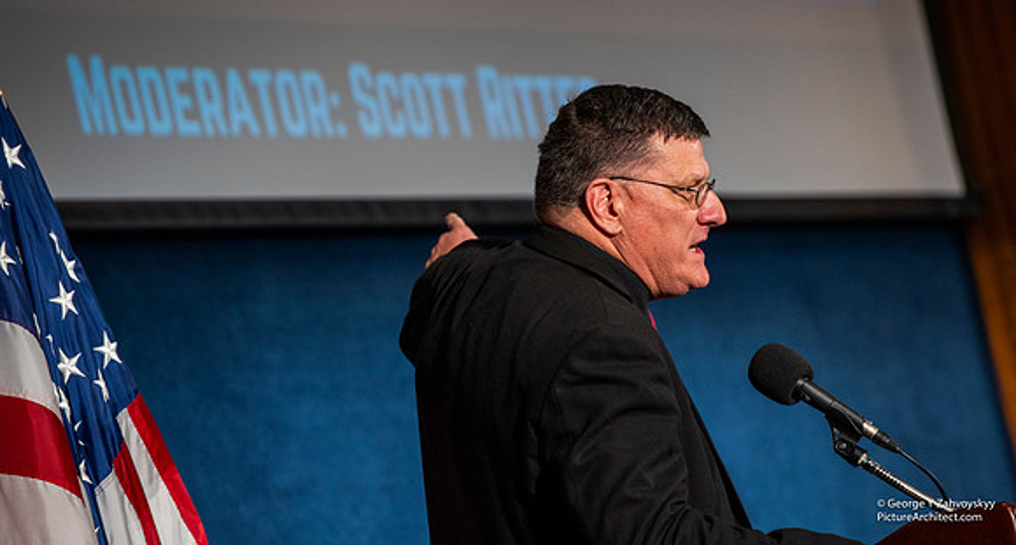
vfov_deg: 5.2
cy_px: 240
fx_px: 6013
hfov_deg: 9.7
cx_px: 508
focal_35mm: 226
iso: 1600
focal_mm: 200
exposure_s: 1/160
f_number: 4.5
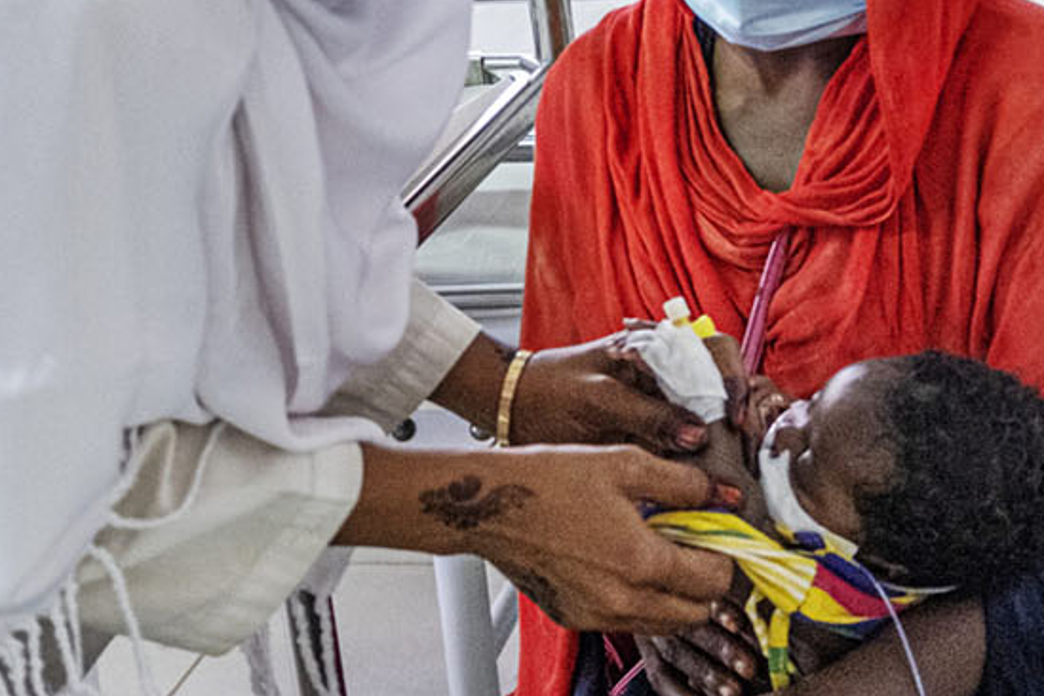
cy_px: 103
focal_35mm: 112
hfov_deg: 18.1
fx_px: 3248
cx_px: 865
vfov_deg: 12.2
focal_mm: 30.2
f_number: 3.6
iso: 2000
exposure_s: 1/125
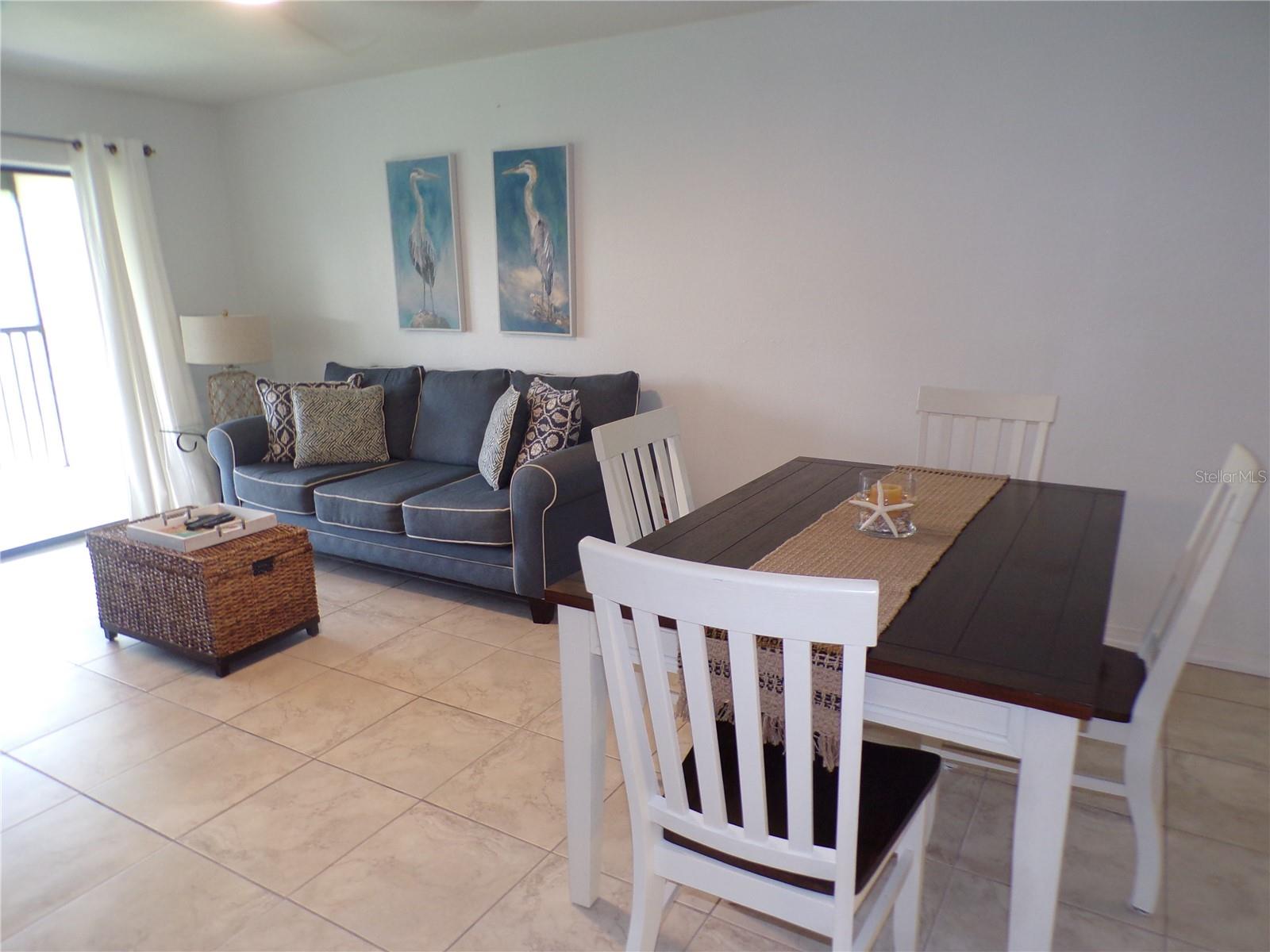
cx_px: 635
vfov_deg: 56.8
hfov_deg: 71.6
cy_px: 476
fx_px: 881
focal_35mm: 24
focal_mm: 4.3
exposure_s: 1/34
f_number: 3
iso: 170
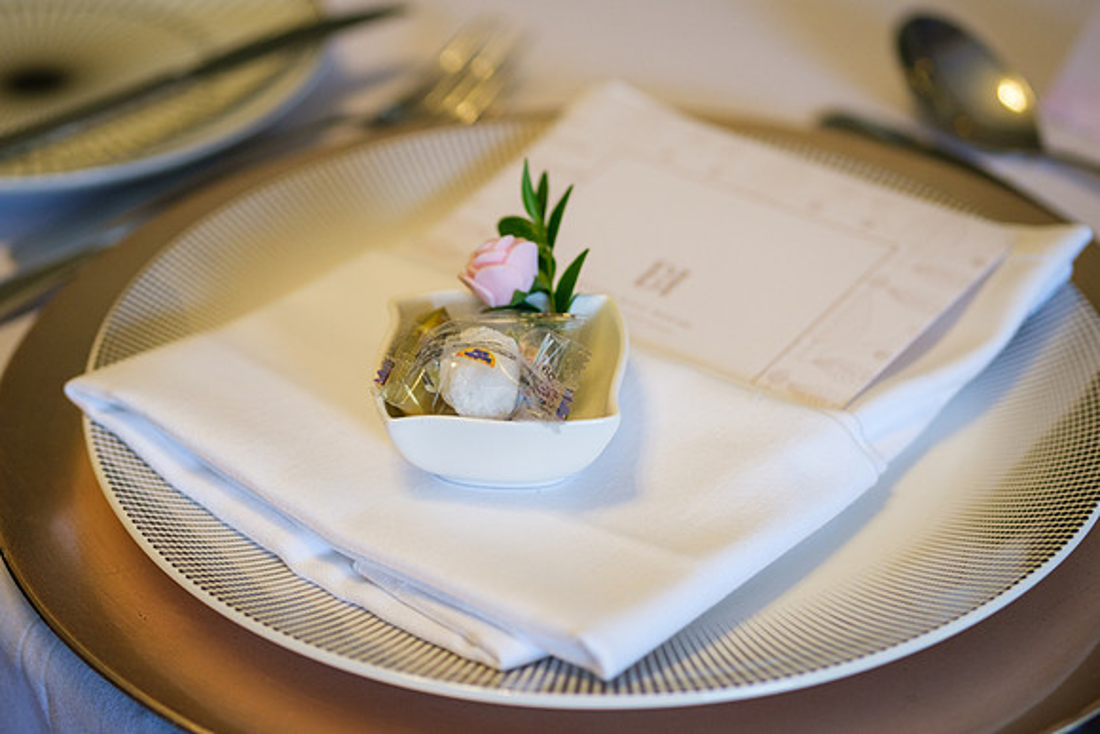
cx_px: 527
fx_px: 2393
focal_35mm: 78
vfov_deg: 17.4
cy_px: 352
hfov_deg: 25.9
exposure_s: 1/160
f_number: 2.2
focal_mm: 50
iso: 1250
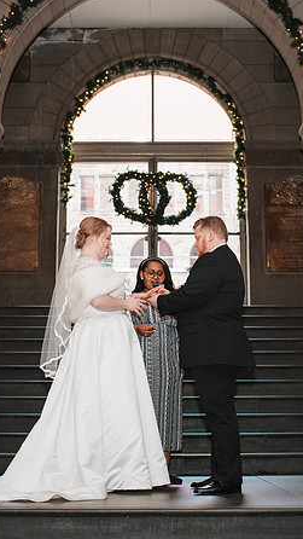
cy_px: 235
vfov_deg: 33.3
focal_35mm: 63
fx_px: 900
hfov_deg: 19.1
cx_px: 152
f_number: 3.5
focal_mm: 35
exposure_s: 1/200
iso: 1000
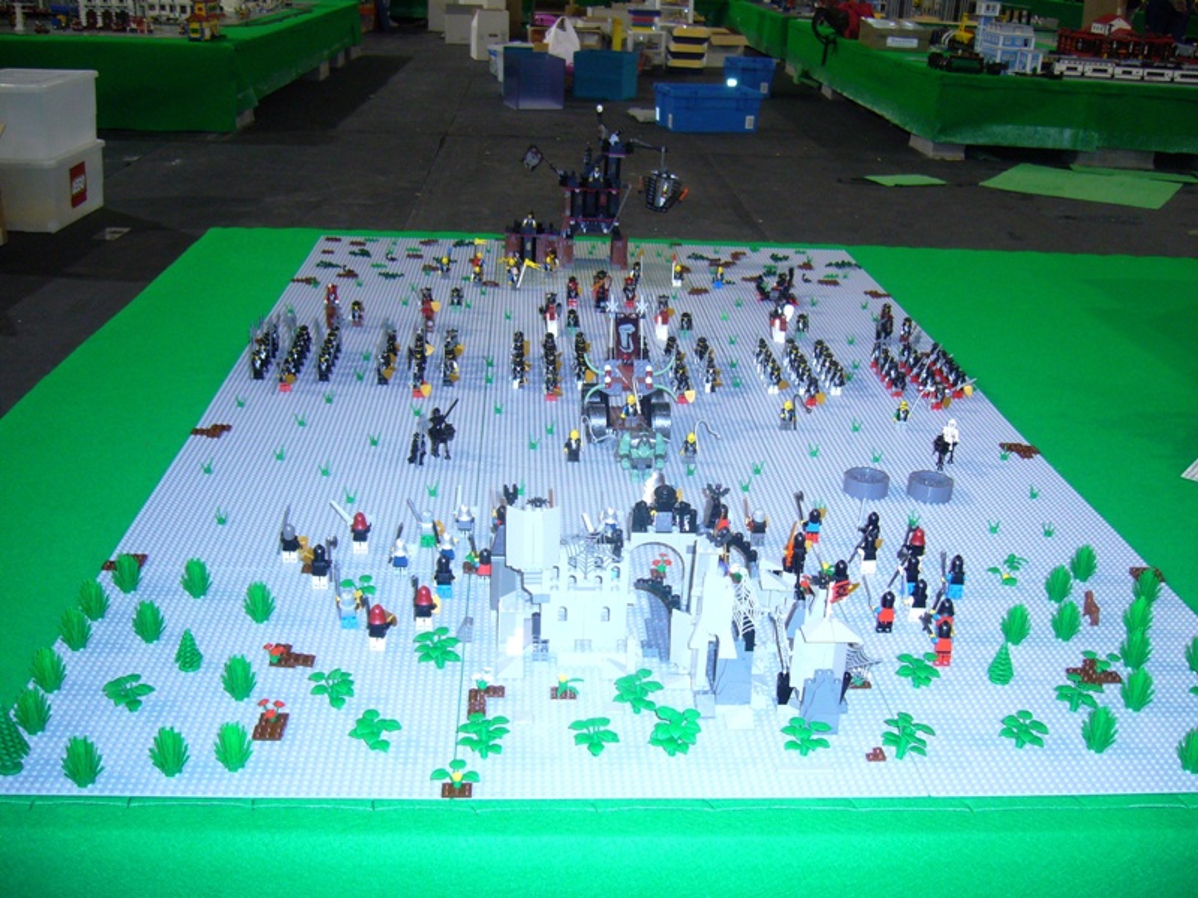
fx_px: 1211
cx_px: 599
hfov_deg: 52.6
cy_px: 449
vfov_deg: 40.7
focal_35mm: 35
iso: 160
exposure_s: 1/30
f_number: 2.8
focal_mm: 5.8
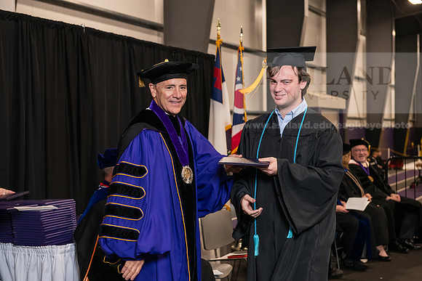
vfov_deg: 21.9
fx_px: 727
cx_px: 211
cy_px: 140
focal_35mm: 62
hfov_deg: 32.4
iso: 1600
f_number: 5
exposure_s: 1/125
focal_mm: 62
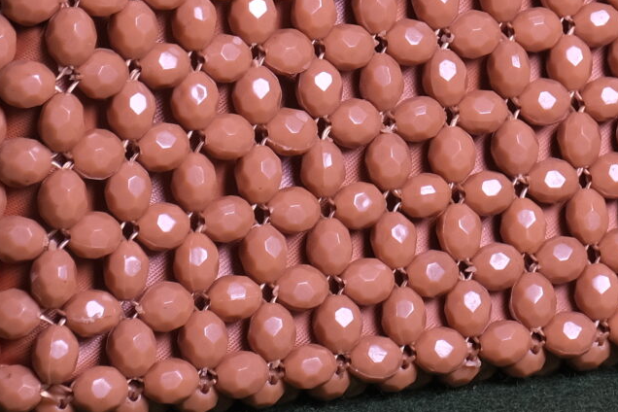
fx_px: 5733
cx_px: 600
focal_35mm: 334
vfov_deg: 4.1
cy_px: -315
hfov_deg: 6.2
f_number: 7.1
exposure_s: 1/80
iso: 400
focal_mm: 55
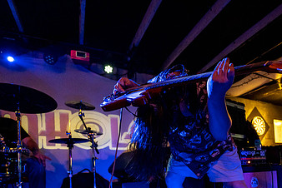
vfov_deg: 49.6
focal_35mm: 24
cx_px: 202
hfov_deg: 70.1
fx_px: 188
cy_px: 154
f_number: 2.8
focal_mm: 14
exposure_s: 1/160
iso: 3200
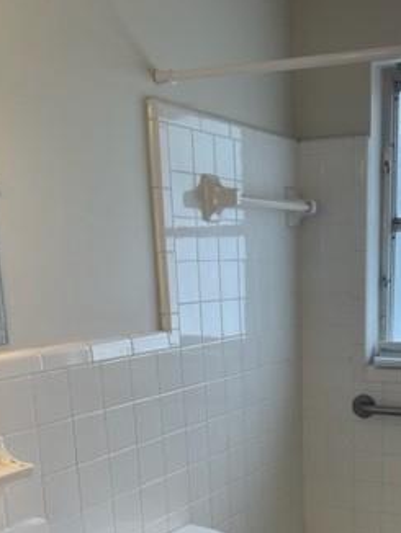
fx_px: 787
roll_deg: +0.5
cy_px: 487
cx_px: 303
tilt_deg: -12.6
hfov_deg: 28.2
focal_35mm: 51
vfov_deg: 35.1
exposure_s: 1/120
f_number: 1.6
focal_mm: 5.1
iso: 32
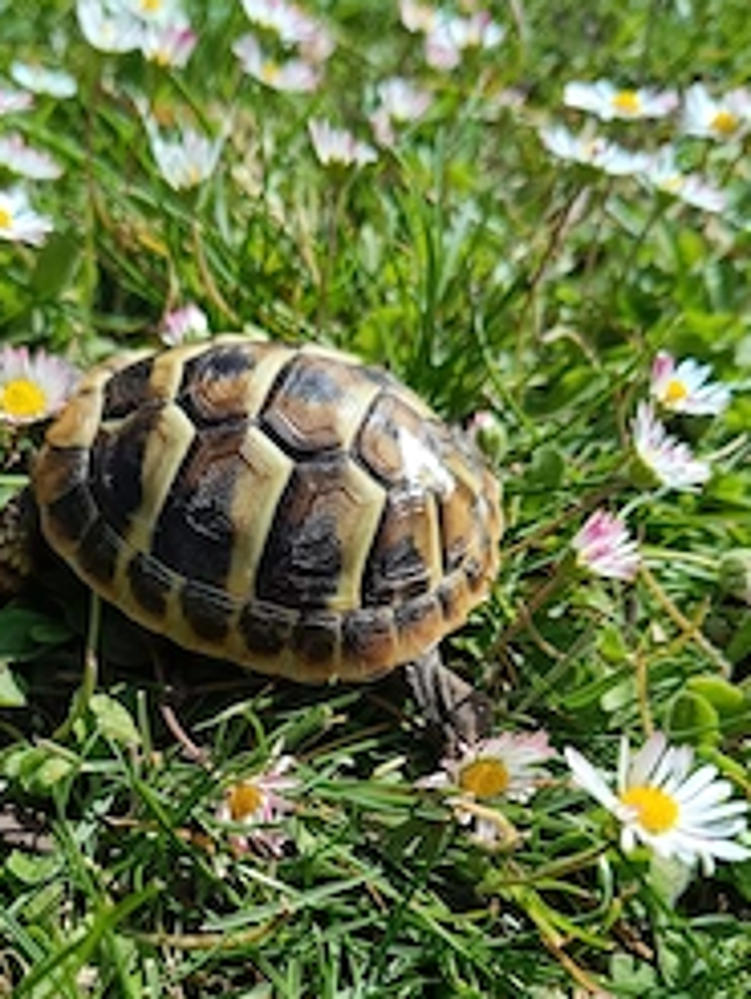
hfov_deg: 36.6
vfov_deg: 46.7
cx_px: 264
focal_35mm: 39
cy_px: 698
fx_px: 1126
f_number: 1.88
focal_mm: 5.59
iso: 56
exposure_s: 1/1290
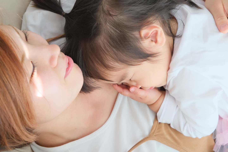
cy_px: 76
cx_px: 114
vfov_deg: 11.4
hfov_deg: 17.1
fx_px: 760
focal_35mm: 120
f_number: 6.4
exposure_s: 1/100
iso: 3200
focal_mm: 80
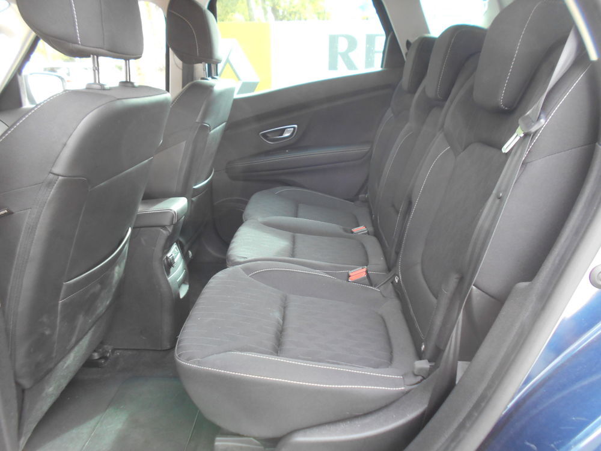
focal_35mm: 26
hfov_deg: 67.3
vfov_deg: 53.1
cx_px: 300
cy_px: 226
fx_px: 451
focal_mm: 4.6
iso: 180
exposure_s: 1/30
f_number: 3.2
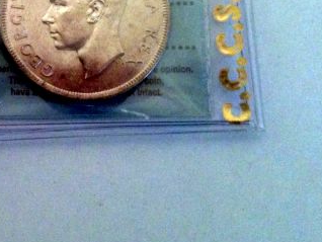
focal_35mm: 83
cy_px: 43
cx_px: -11
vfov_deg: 17.6
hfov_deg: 22.5
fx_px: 773
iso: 400
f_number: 2.4
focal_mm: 4.12
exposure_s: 1/15
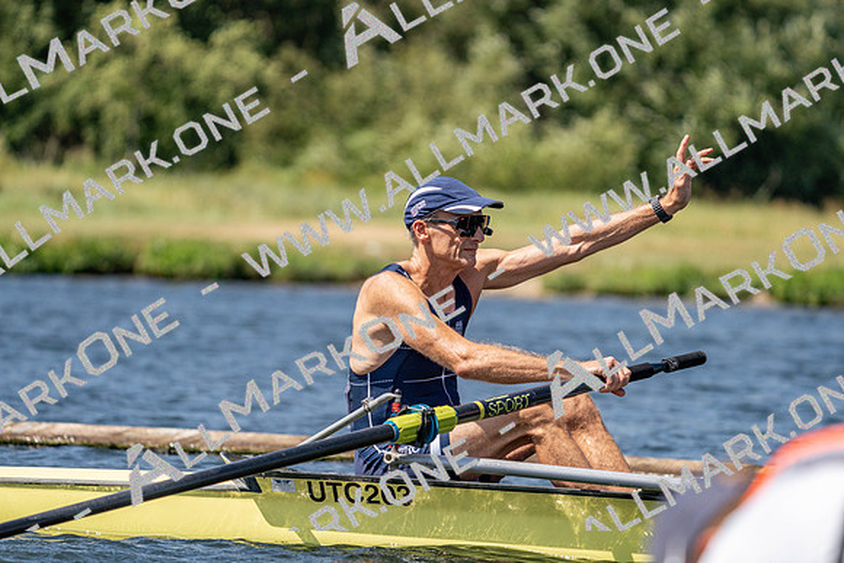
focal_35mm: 324
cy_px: 282
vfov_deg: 4.2
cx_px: 422
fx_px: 7597
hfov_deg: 6.4
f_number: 6.3
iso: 320
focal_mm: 324
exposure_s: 1/2000
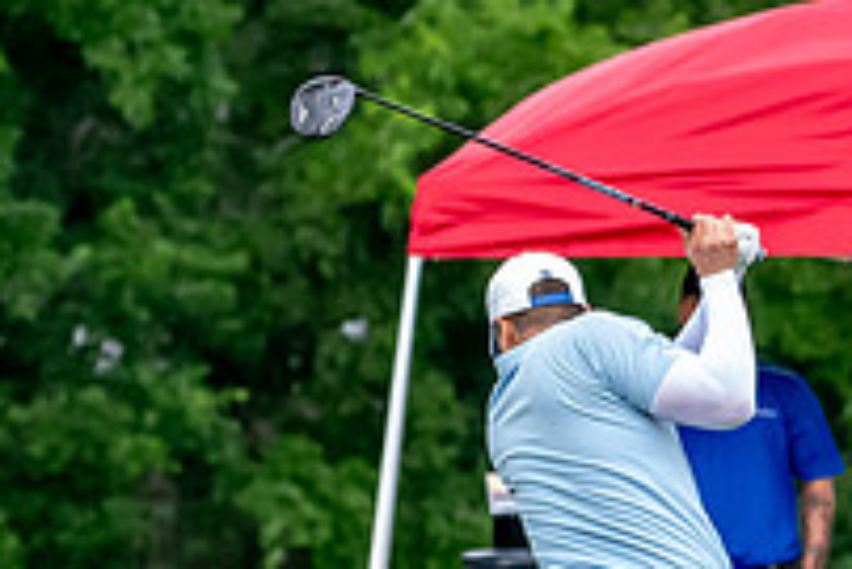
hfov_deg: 2.4
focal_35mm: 860
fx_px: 20367
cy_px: 643
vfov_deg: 1.6
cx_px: 561
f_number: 5.6
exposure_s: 1/2000
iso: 2200
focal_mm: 200
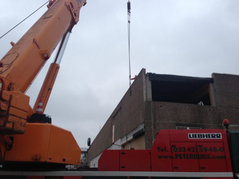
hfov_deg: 55.4
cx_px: 120
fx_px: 228
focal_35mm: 33
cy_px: 90
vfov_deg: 42.9
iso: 64
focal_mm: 4.13
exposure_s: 1/30
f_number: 2.4
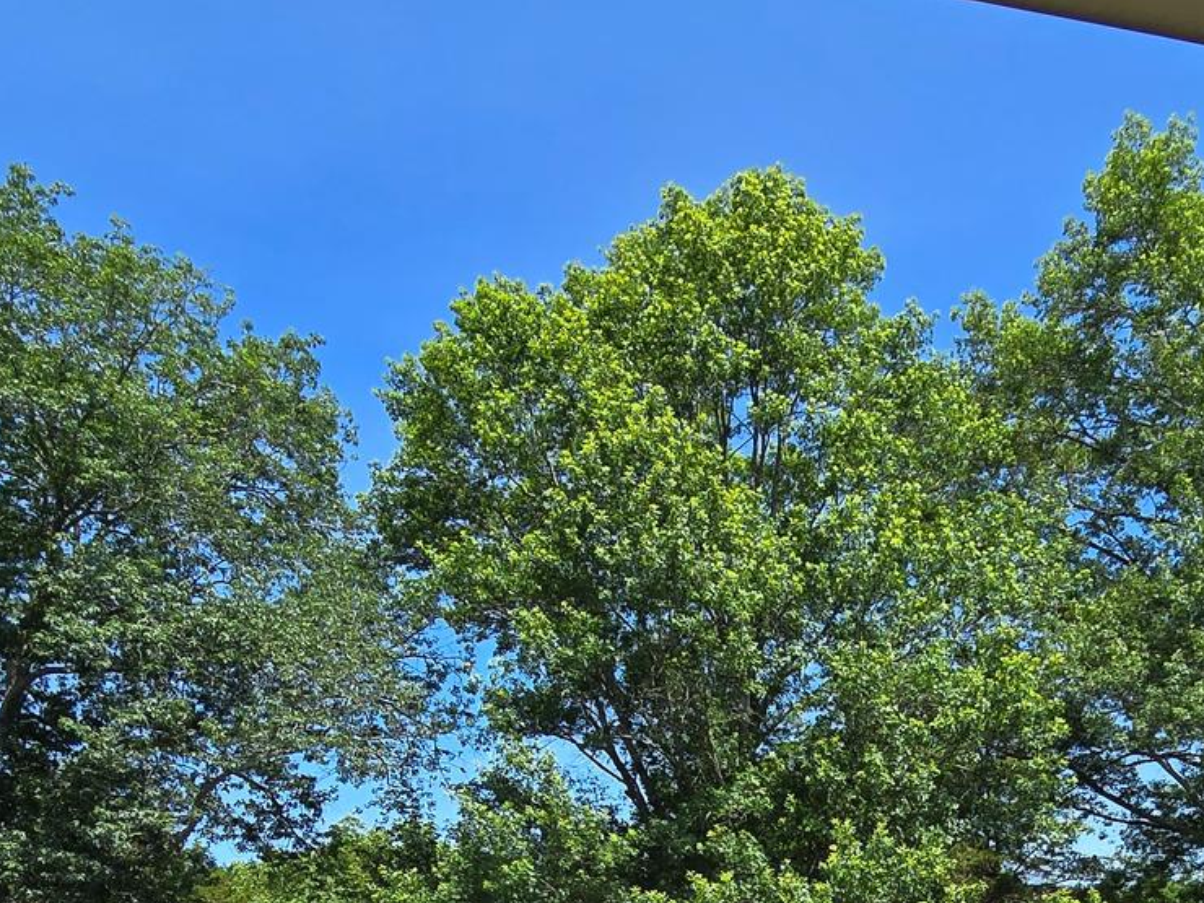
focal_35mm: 36
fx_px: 1252
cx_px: 898
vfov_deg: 34.0
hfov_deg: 49.4
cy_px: 1012
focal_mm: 2.2
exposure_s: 1/1497
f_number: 2.2
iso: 50
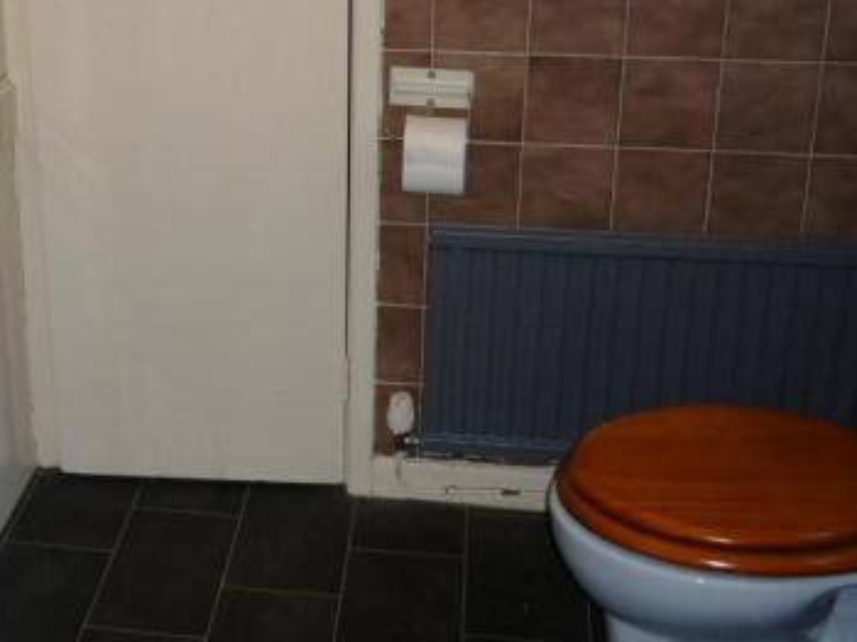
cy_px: 138
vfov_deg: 26.1
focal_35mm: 55
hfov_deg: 34.3
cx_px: 219
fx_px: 1361
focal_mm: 5.5
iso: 100
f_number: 2.8
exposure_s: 1/30
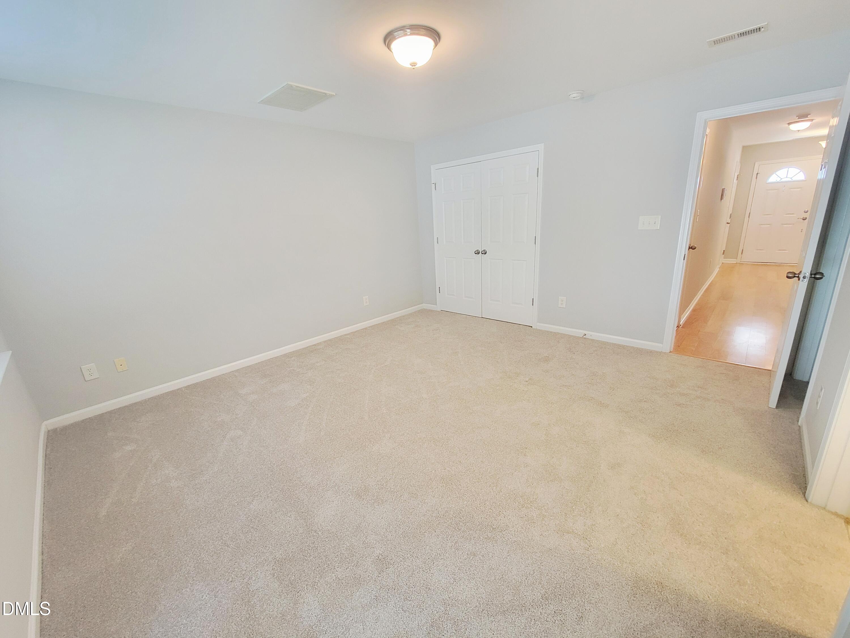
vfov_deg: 89.9
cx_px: 425
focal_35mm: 13
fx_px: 319
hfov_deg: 106.2
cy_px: 319
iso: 320
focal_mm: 2.2
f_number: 2.2
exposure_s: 1/30
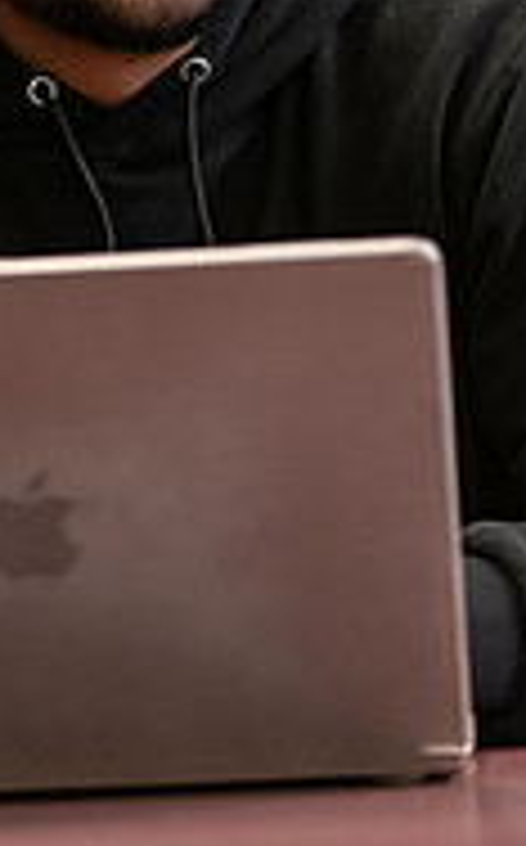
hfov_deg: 4.9
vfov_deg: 7.8
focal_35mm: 268
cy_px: 61
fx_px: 6166
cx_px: -157
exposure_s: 1/200
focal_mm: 85
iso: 2000
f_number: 2.8
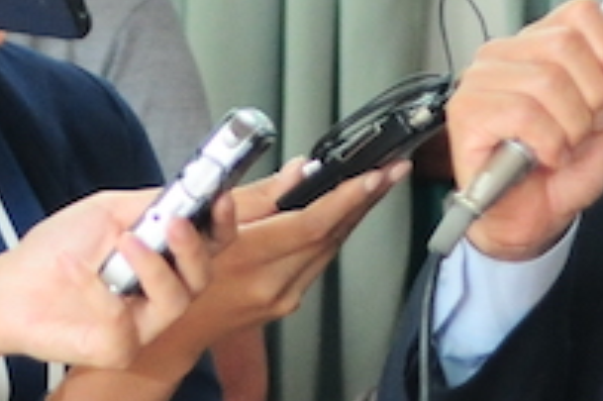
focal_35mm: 454
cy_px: 131
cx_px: 526
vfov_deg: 3.0
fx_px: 7598
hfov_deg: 4.5
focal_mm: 48
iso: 800
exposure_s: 1/100
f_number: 2.8
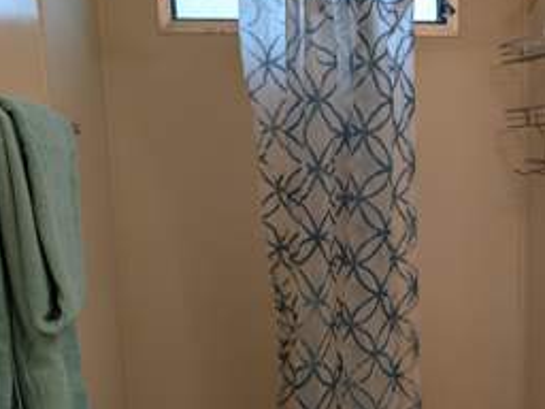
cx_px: 422
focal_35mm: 45
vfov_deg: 32.1
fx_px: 708
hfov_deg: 40.6
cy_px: 249
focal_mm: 6.9
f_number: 1.68
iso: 120
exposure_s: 1/40
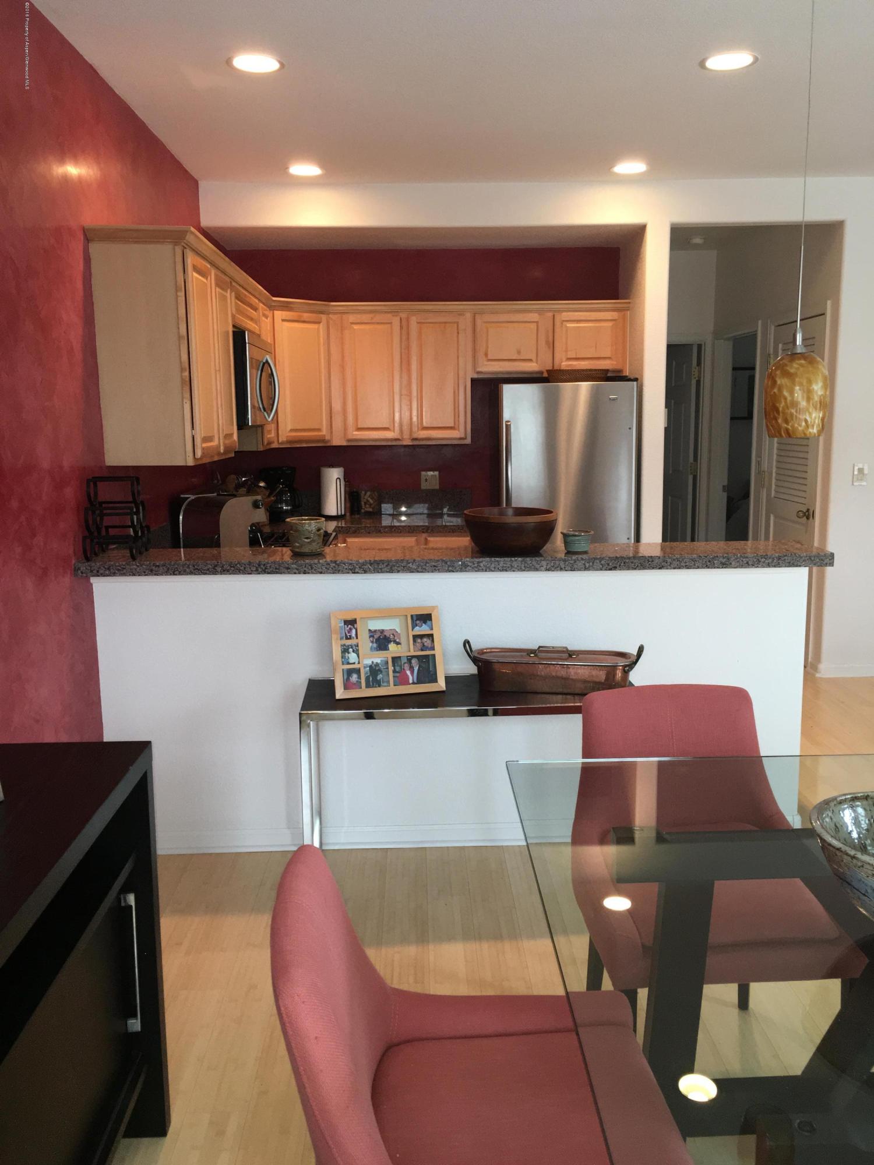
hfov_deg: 48.2
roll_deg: +3.1
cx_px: 437
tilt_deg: -9.4
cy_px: 582
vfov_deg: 61.7
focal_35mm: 29
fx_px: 976
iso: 64
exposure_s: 1/30
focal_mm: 4.15
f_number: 2.2
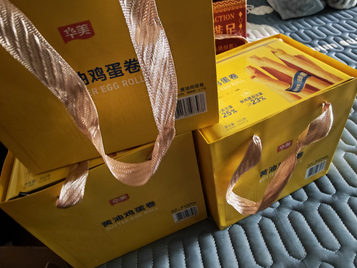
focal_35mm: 23
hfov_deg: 73.9
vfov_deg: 58.9
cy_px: 134
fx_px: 237
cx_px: 178
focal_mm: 1.82
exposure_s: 1/10
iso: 1000
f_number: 2
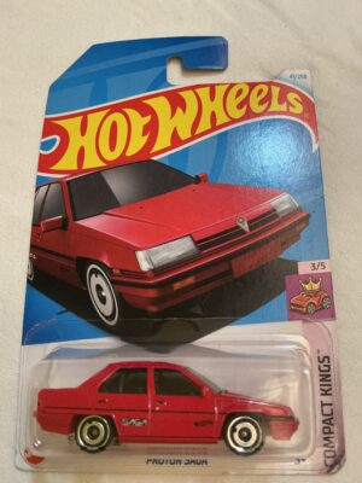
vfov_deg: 61.7
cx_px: 181
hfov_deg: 48.2
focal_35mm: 29
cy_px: 242
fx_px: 404
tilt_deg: -68.2
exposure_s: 1/60
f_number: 1.8
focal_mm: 3
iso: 250
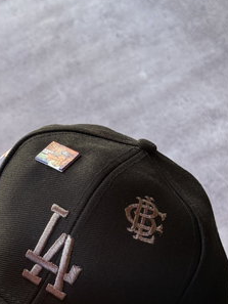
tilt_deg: -68.1
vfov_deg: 22.6
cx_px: 69
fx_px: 755
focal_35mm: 86
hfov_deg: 17.1
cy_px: 216
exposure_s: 1/121
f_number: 1.78
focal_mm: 6.76
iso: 80
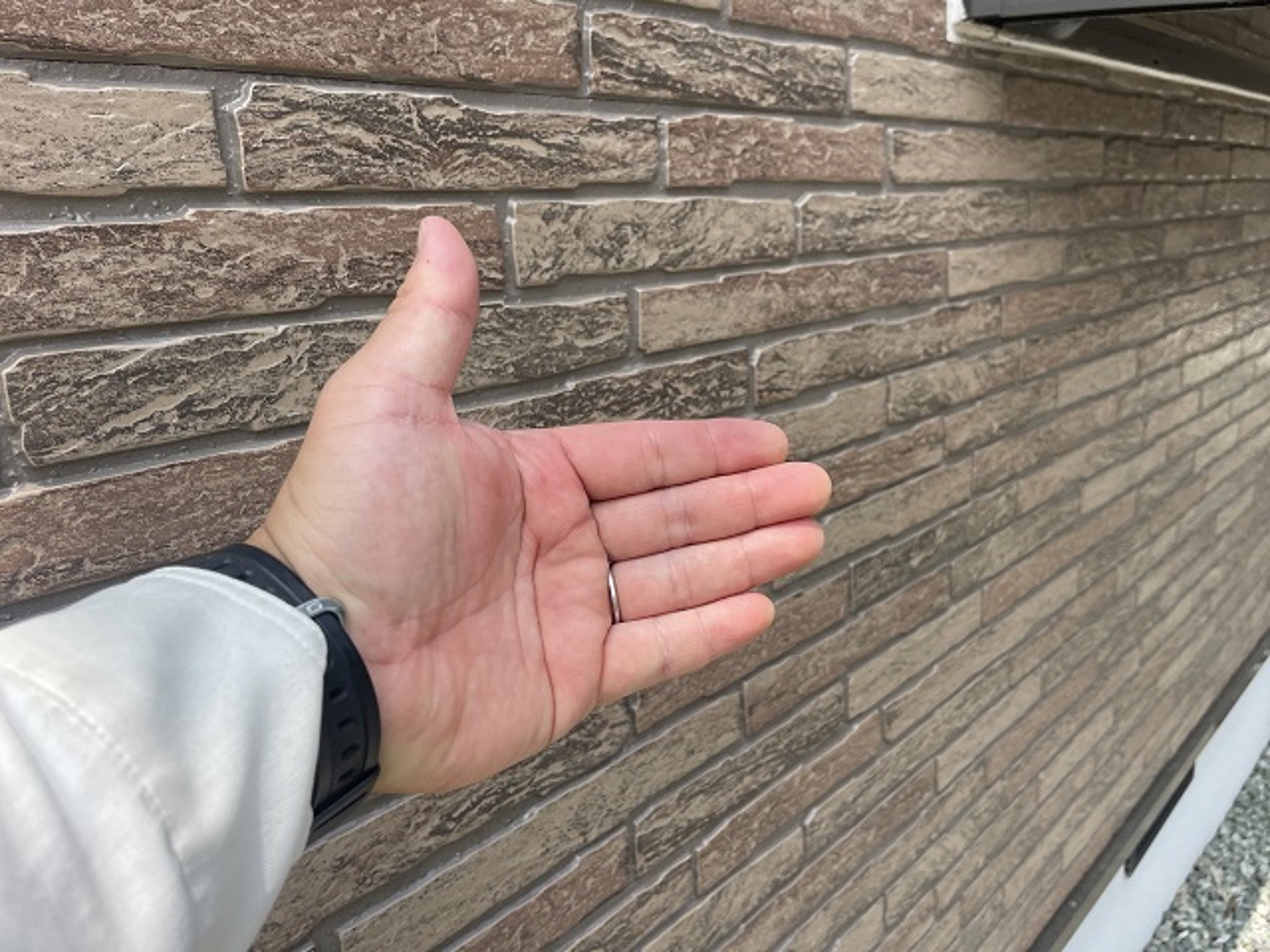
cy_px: 476
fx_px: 954
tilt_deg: -13.0
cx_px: 635
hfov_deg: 67.3
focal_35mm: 26
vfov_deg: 53.1
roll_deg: +2.8
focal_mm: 4.2
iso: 32
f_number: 1.6
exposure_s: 1/2257
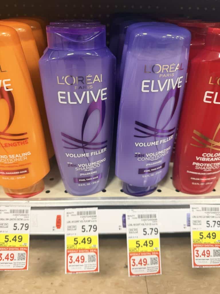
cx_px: 110
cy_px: 147
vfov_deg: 71.6
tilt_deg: -33.6
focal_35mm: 24
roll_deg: -0.5
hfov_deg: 56.8
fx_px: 203
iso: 125
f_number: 1.78
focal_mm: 6.76
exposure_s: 1/60
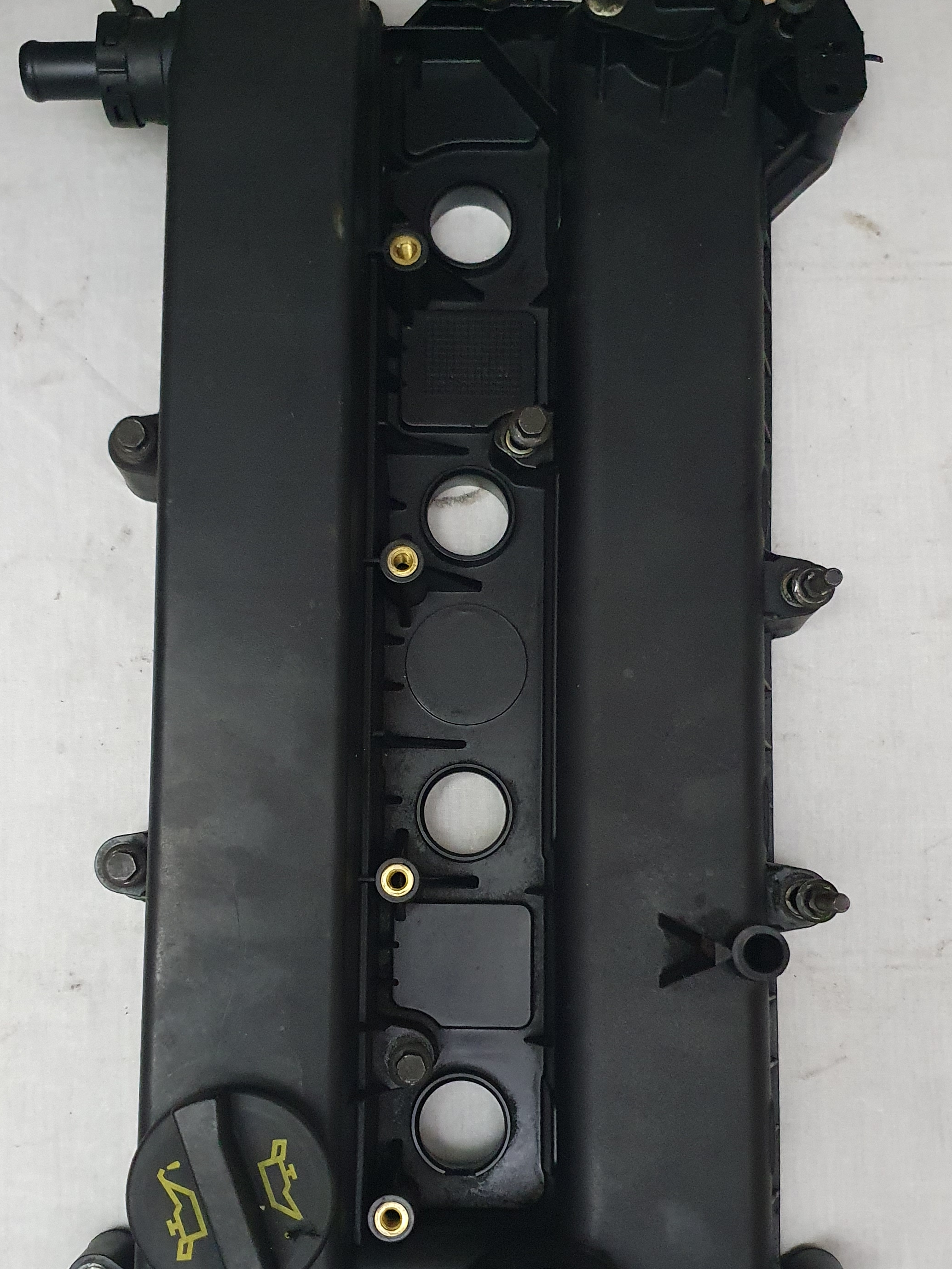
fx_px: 1394
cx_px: 478
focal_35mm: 38
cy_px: 763
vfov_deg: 48.7
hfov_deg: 37.7
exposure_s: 1/33
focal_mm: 4.32
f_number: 1.5
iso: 500
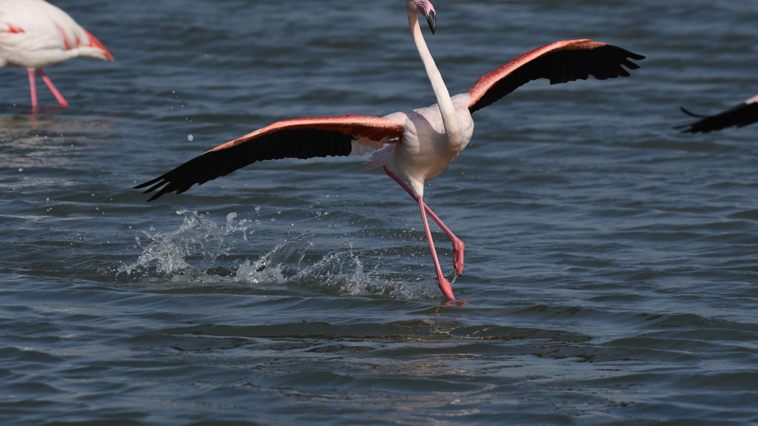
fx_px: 13285
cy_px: 131
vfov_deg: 1.8
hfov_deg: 3.3
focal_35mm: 661
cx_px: 420
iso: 100
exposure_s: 1/1250
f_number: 5.6
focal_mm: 380
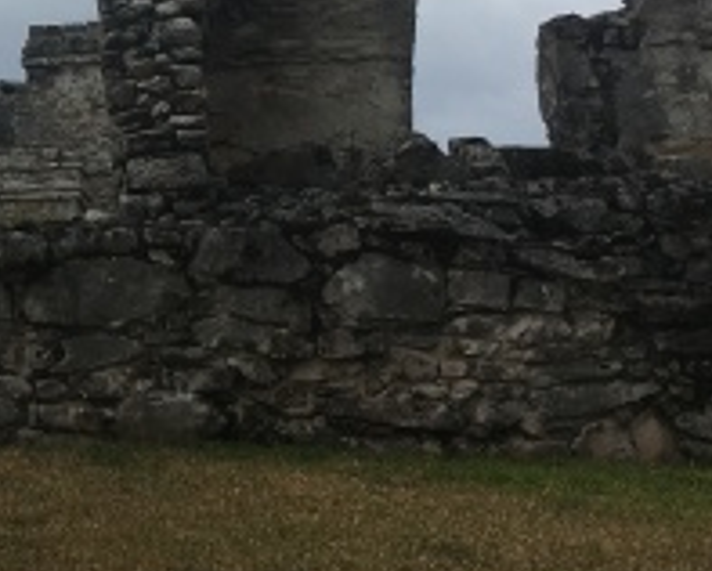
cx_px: -152
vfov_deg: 16.4
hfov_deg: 19.5
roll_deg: -0.2
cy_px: -18
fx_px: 1941
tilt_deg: +14.2
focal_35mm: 92
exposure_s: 1/1603
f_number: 2.2
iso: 25
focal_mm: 4.15
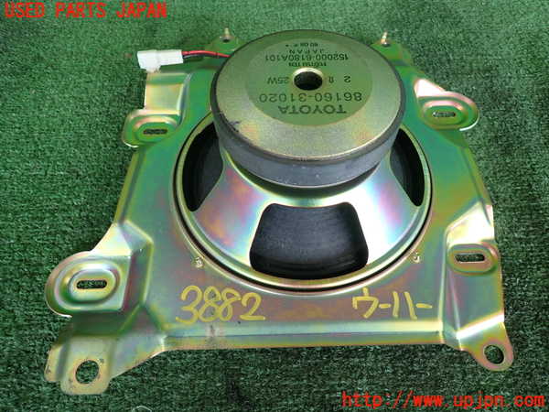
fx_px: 396
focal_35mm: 25
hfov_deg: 69.4
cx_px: 274
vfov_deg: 54.9
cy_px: 206
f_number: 2
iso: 160
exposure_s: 1/125
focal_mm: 4.5
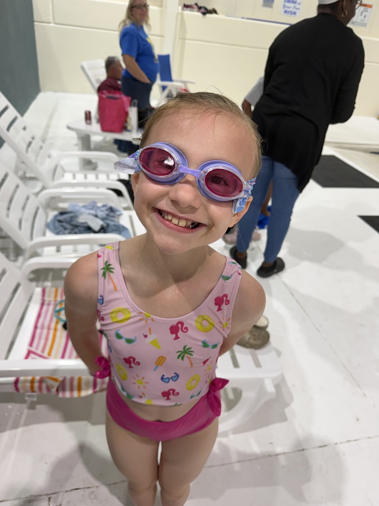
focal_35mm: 24
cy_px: 253
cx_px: 190
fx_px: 350
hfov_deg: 56.8
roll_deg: -7.0
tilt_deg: -31.9
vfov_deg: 71.6
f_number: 1.78
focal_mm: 6.76
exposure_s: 1/120
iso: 125
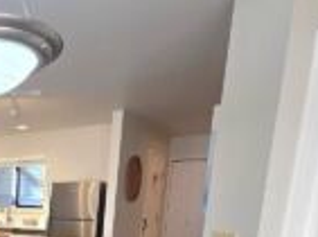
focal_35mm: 37
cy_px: 262
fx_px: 339
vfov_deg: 33.5
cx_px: -50
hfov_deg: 39.0
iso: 64
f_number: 1.9
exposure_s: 1/120
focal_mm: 2.2
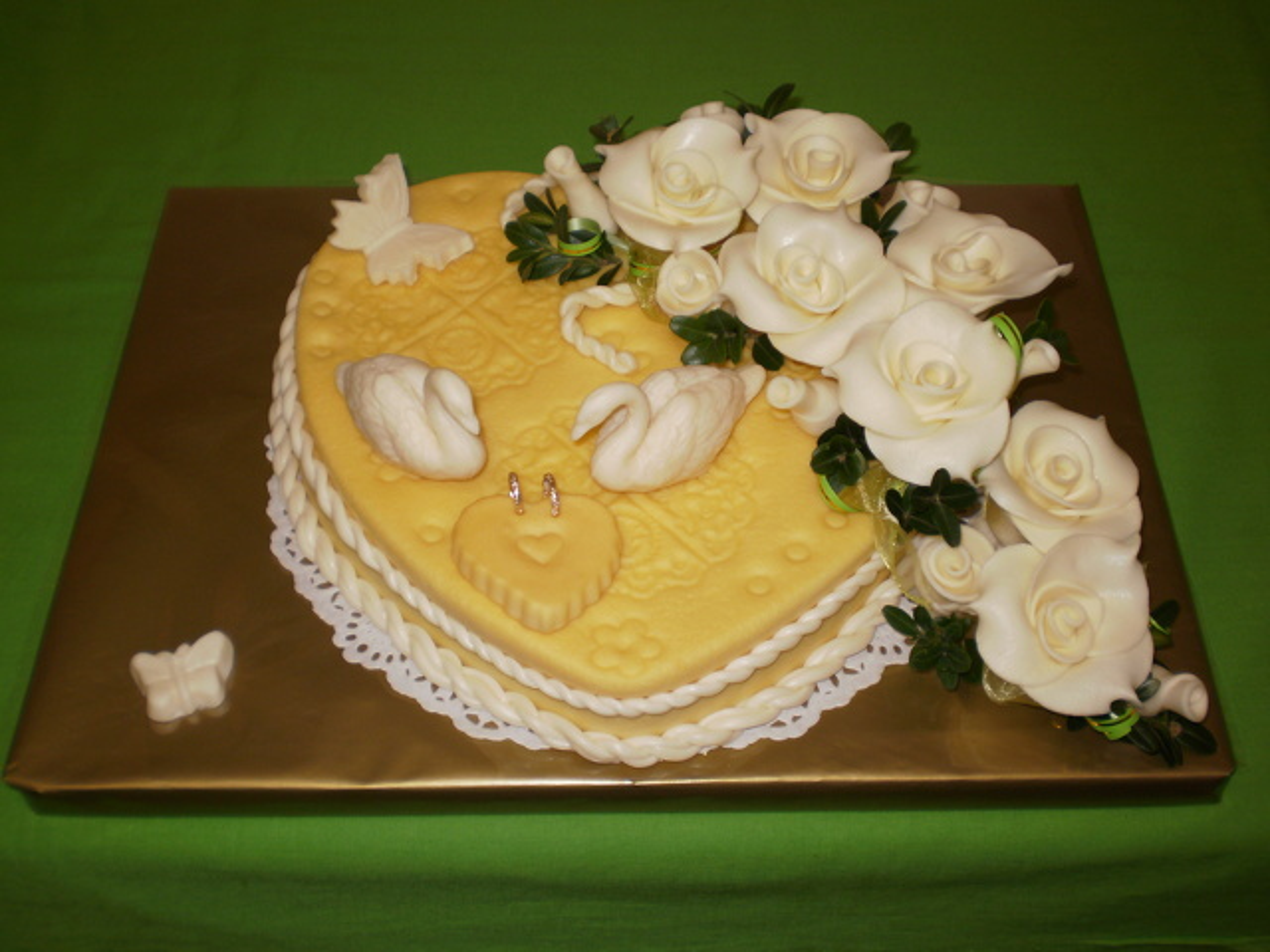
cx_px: 635
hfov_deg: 42.1
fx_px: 1651
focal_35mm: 45
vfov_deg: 32.2
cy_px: 476
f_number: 3.5
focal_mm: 7.4
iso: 100
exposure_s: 1/40
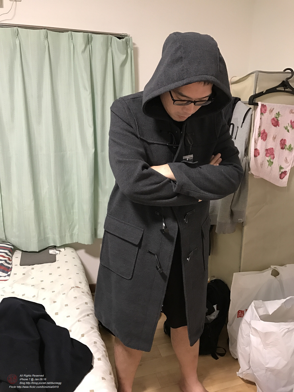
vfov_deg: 63.4
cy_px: 196
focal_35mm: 28
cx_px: 147
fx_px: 317
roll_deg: -1.6
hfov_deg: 49.7
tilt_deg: -14.0
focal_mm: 3.99
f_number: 1.8
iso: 80
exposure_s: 1/17
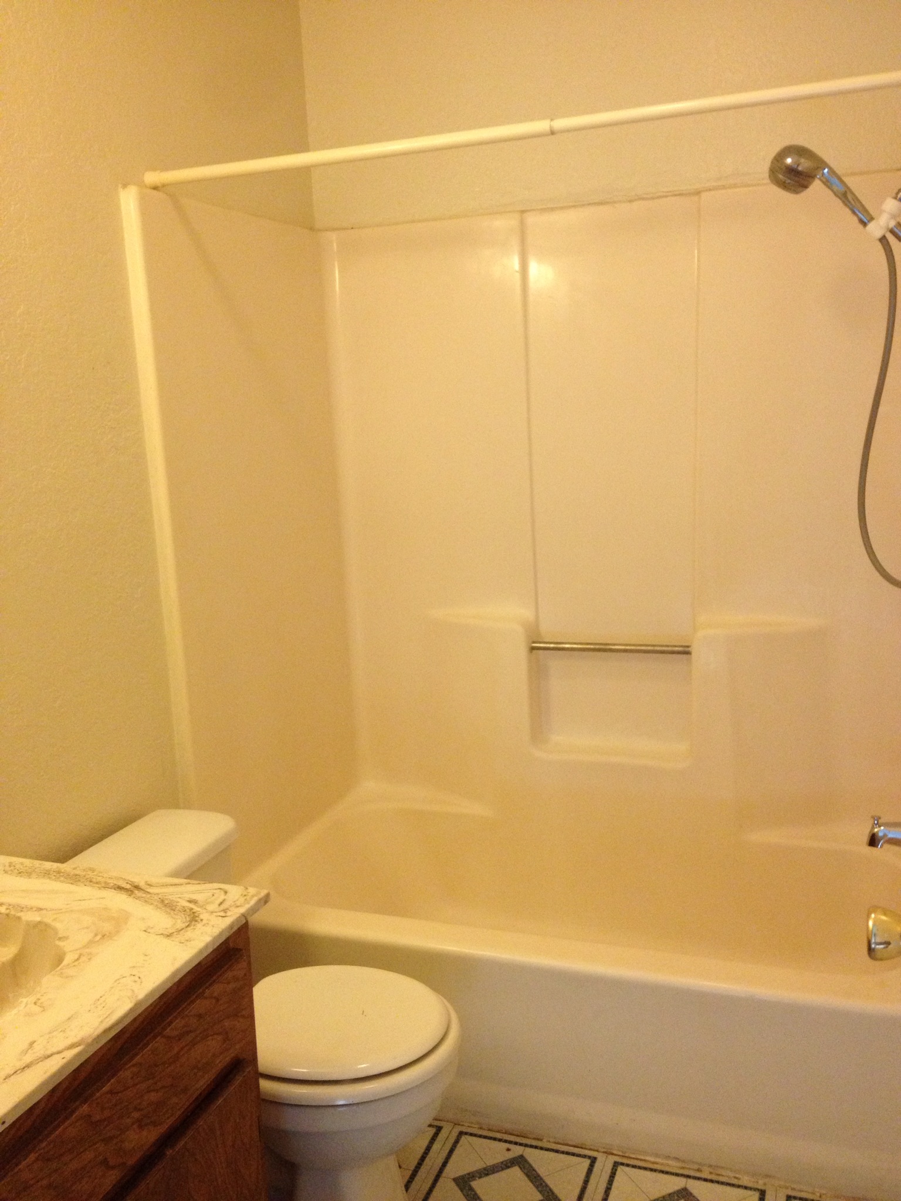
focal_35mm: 35
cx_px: 450
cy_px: 600
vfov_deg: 52.6
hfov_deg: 40.7
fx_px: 1215
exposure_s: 1/20
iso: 250
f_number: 2.4
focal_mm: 4.28
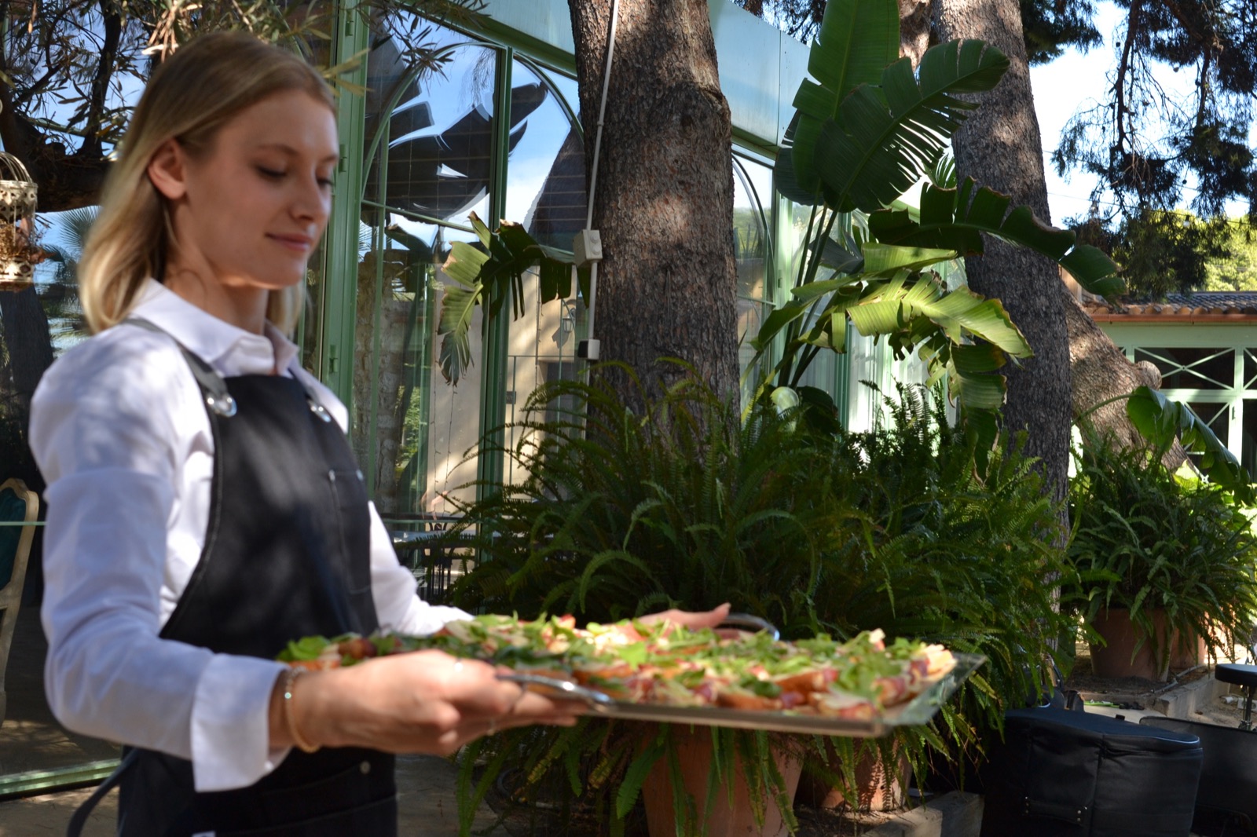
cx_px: 628
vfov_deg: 25.7
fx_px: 1833
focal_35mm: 52
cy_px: 418
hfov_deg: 37.9
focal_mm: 35
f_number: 5.6
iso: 250
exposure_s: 1/125
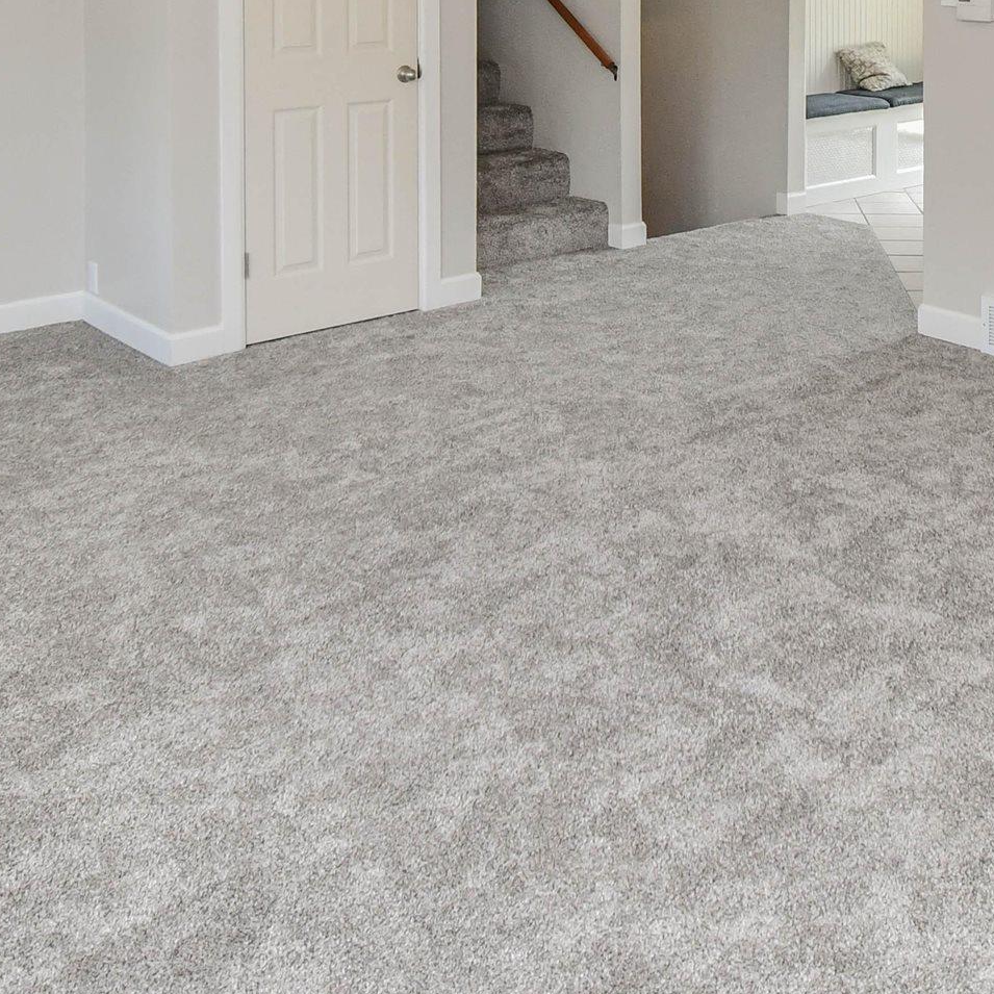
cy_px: -36
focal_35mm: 41
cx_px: 658
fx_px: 1332
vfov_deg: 36.2
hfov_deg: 40.4
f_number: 6.3
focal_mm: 10
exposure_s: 1/160
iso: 1250
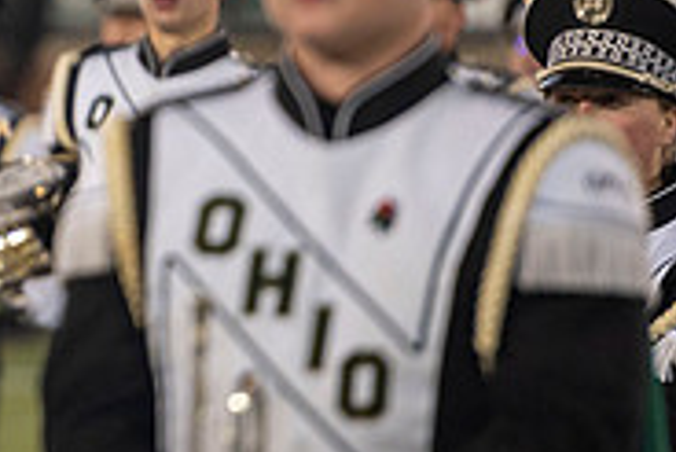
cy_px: 37
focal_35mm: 630
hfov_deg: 3.3
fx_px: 11839
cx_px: -386
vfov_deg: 2.2
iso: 1000
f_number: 2.8
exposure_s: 1/500
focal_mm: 200
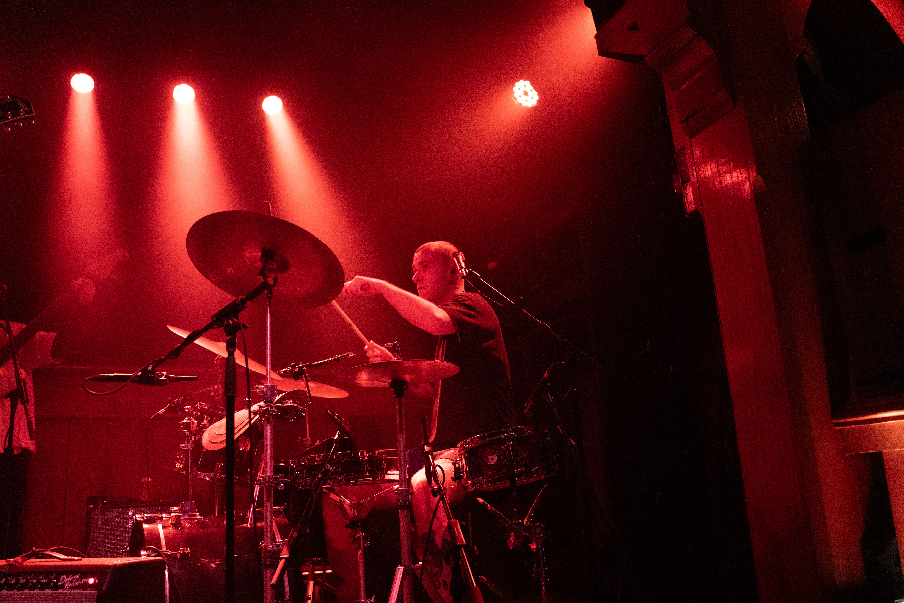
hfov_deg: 65.5
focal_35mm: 28
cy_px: 302
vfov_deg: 46.4
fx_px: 703
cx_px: 452
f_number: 2.8
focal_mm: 28
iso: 12800
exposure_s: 1/160
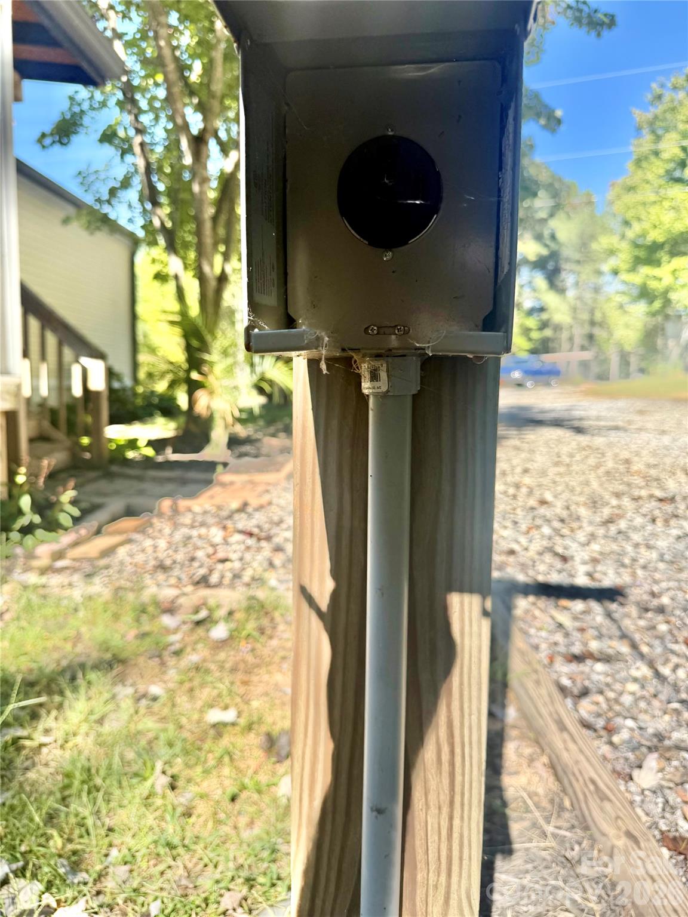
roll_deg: -1.4
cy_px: 458
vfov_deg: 71.6
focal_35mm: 24
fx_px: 636
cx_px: 344
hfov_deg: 56.8
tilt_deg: -5.9
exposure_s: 1/2169
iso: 80
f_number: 1.78
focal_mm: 6.76
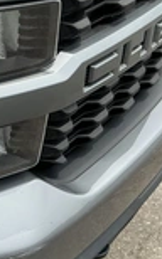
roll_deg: +3.9
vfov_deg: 26.7
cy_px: 163
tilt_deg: -30.5
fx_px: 545
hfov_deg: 15.6
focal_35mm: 77
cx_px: -78
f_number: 1.8
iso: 25
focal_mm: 3
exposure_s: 1/869
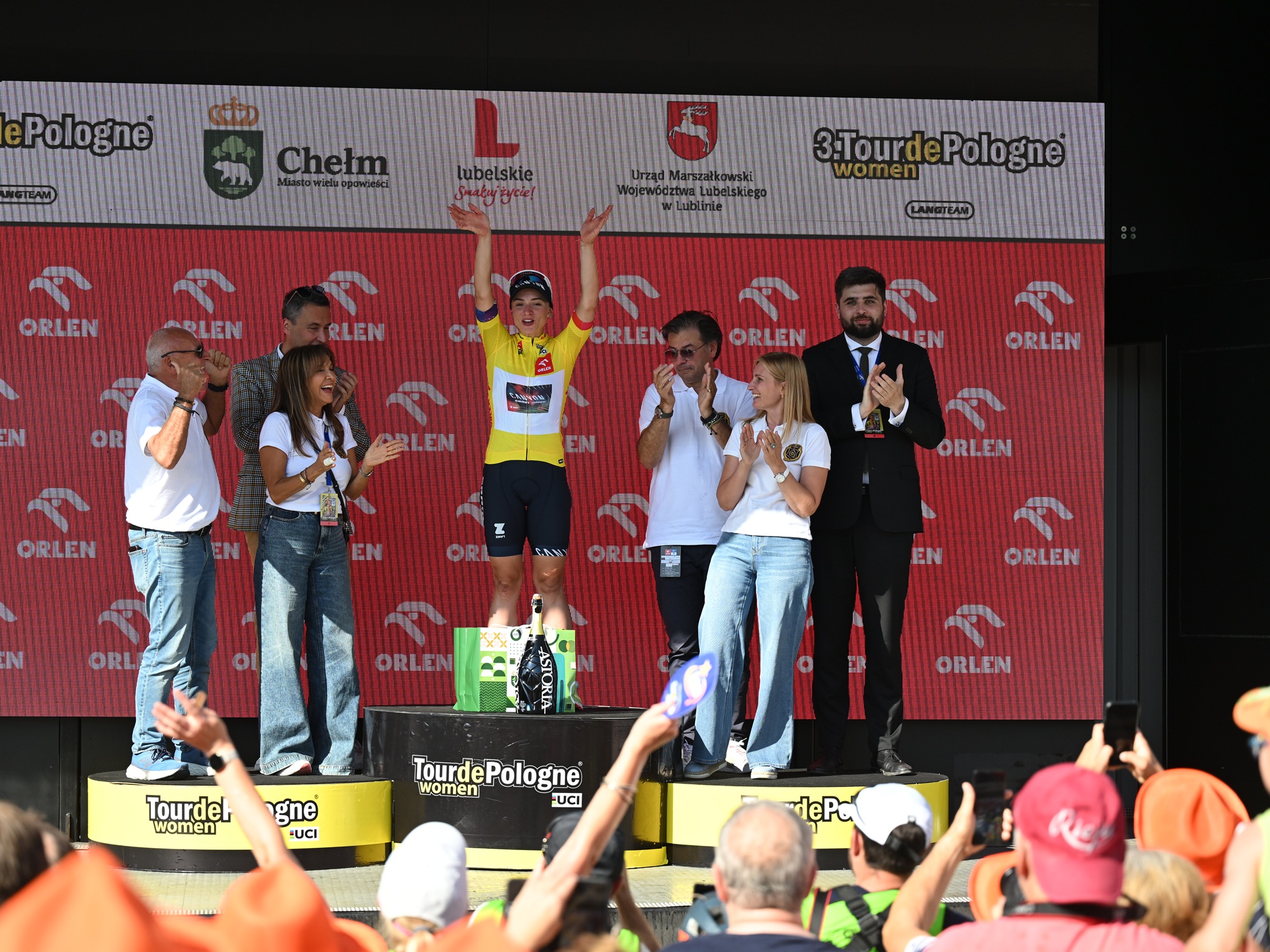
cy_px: 491
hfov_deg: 21.3
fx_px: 3375
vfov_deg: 16.1
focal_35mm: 92
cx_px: 501
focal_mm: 79
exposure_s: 1/2500
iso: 320
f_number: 3.2
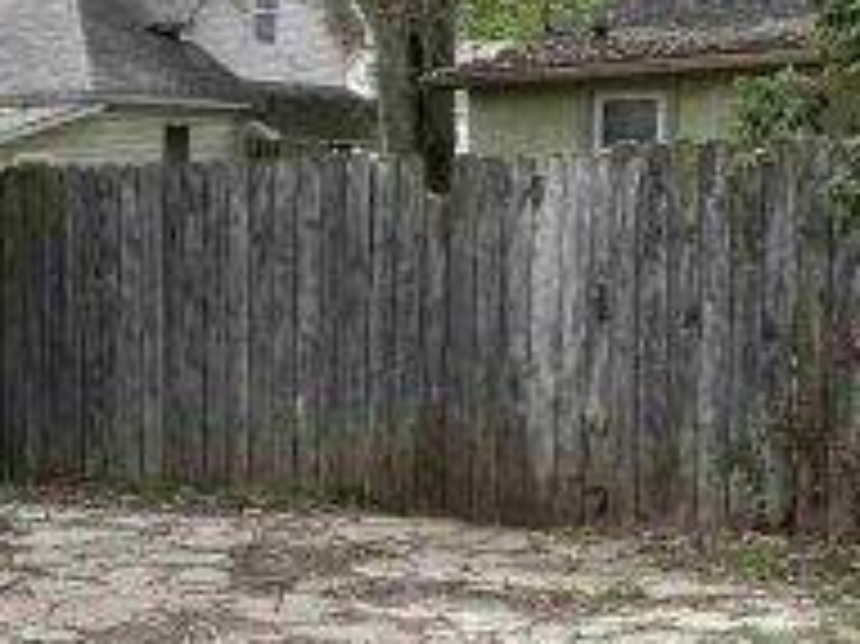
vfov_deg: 16.2
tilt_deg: -5.2
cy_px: 428
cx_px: -65
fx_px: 2259
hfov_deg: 20.6
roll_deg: -0.4
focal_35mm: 91
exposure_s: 1/1799
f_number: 1.6
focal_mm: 5.96
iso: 64
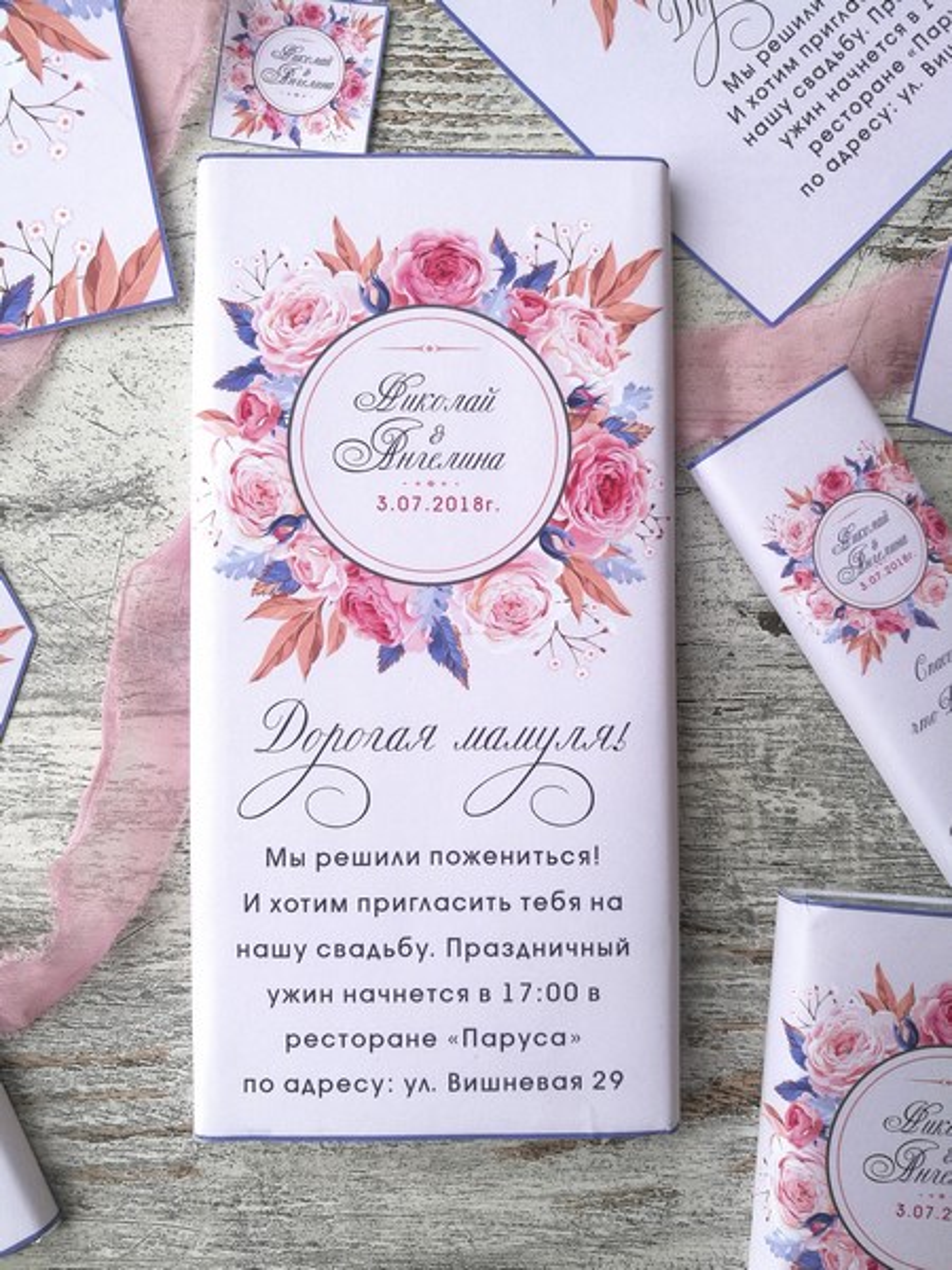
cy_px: 635
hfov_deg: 51.4
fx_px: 990
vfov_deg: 65.3
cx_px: 476
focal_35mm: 27
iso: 50
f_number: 2.2
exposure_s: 1/106
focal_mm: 4.5
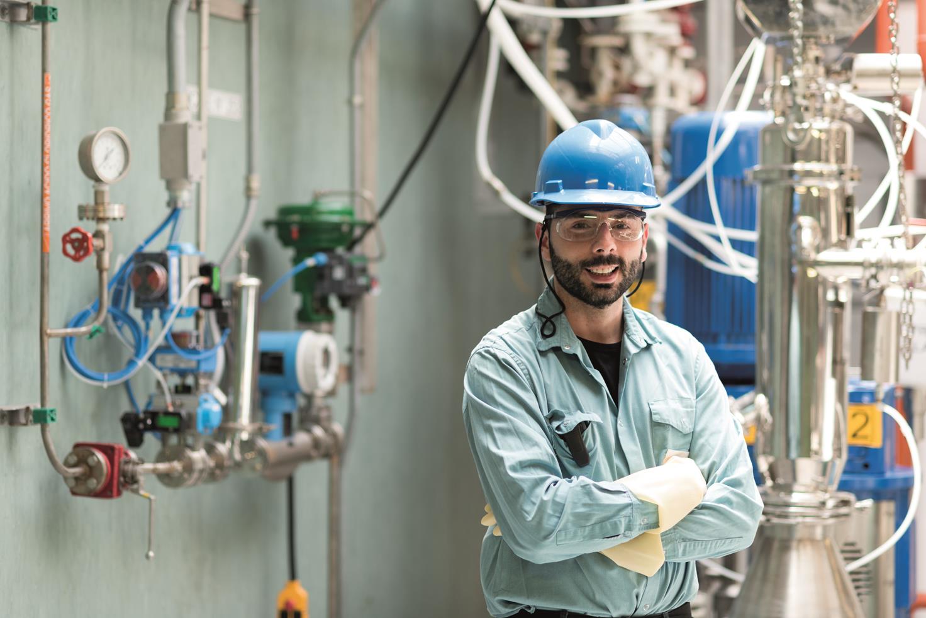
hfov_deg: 23.9
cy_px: 309
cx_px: 463
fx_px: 2187
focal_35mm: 85
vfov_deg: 16.1
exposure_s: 1/250
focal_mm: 85
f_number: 2.5
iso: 400
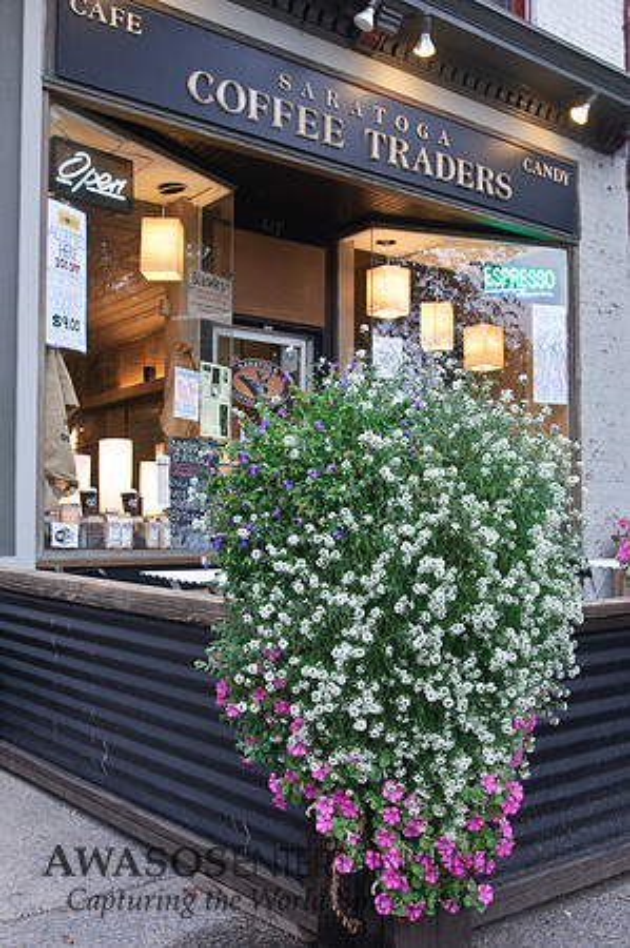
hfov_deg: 36.8
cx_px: 315
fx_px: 947
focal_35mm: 36
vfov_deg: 53.2
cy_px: 474
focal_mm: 24
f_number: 9
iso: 1600
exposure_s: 1/80
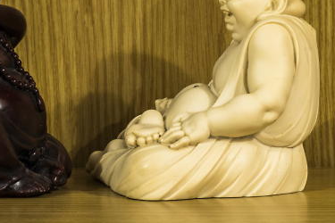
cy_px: 69
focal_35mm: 324
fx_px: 3013
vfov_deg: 4.2
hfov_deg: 6.4
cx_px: 104
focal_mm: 135
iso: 100
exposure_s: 30
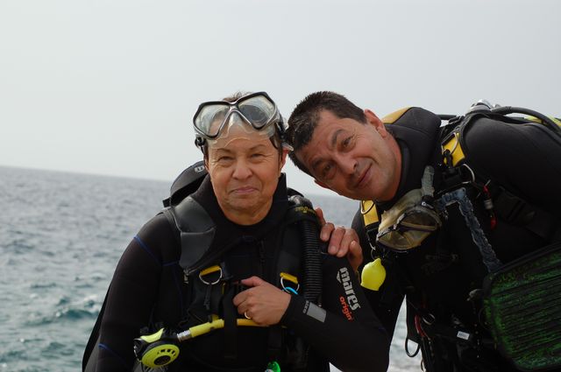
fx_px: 1401
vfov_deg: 15.1
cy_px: 186
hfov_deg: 22.6
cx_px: 280
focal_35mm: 90
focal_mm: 60
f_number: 6.3
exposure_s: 1/640
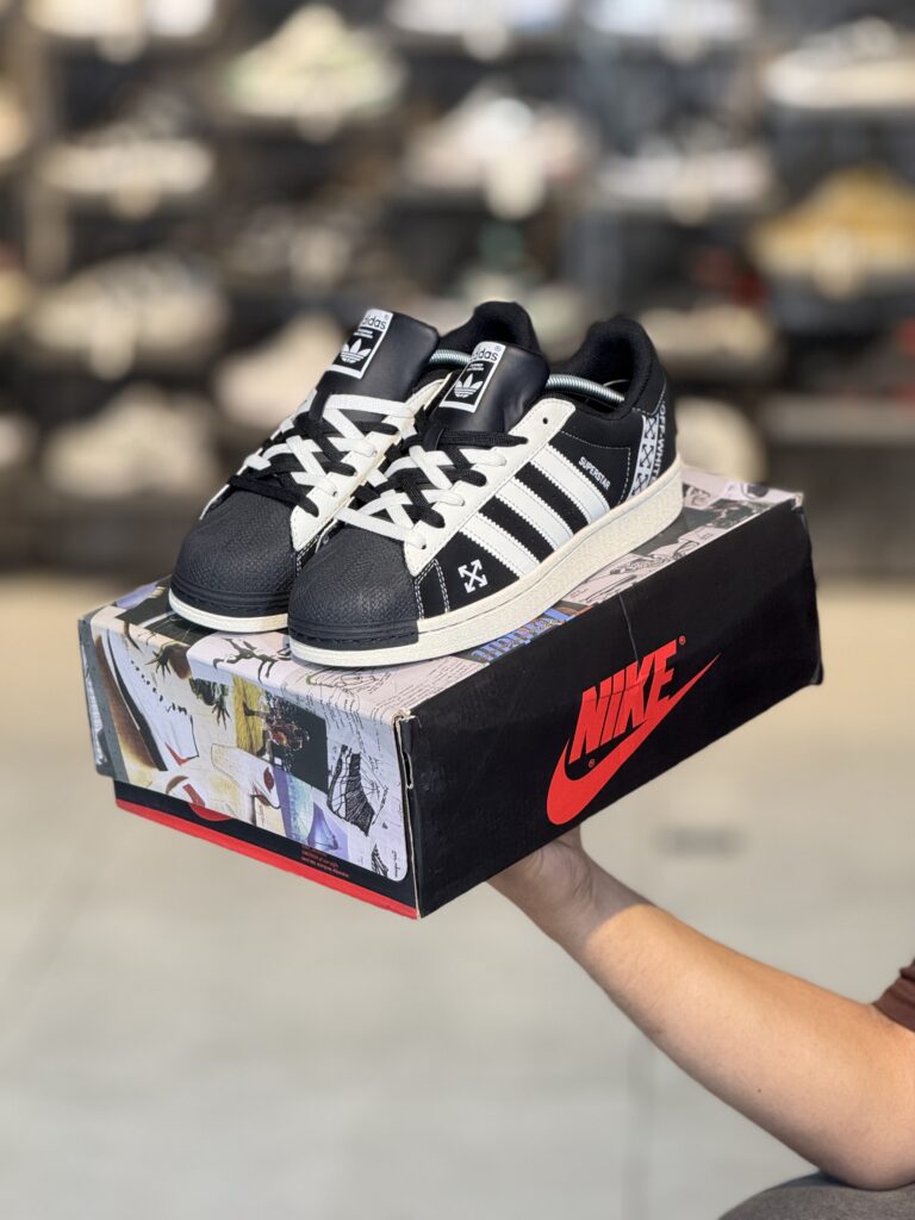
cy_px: 610
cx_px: 458
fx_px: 4229
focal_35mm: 120
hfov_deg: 12.3
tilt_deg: -10.4
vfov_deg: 16.4
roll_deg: -0.6
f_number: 2.8
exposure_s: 1/100
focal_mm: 15.66
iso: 250
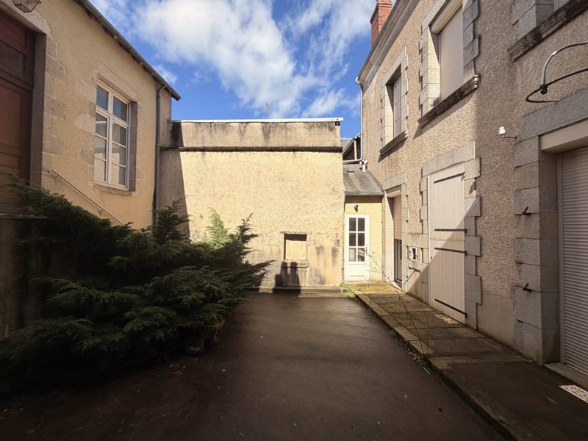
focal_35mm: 14
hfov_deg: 102.1
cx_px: 294
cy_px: 220
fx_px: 238
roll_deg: -0.2
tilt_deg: +1.2
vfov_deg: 85.7
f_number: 2.2
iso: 25
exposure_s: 1/770
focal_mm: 2.22
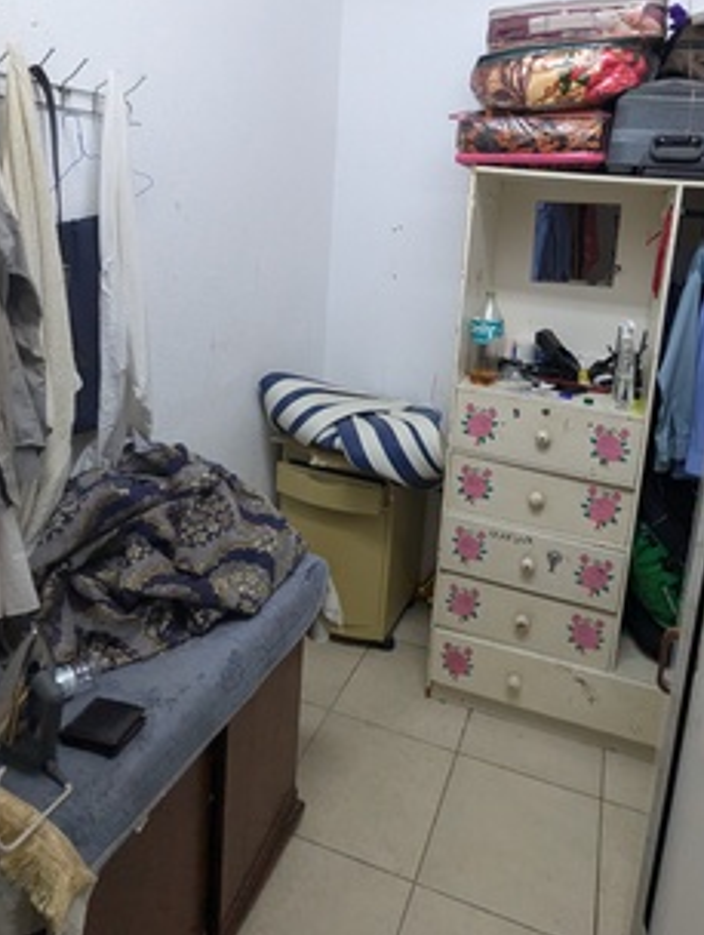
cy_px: 332
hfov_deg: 56.7
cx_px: 410
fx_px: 649
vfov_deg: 70.0
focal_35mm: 24
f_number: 2.2
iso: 491
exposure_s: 1/120
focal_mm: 2.35
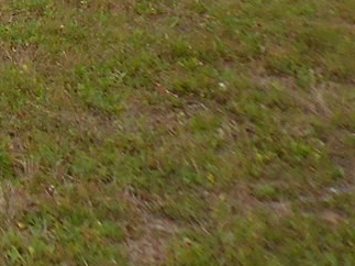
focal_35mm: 124
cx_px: -280
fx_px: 1271
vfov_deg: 11.1
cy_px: -221
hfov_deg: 14.1
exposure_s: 1/1000
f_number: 3.3
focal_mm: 4.5
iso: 125
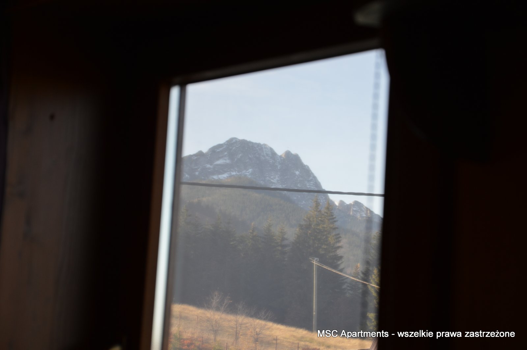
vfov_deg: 13.8
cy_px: 175
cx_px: 264
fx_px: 1448
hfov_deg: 20.6
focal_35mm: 99
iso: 125
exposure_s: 1/100
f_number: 5.6
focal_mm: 66
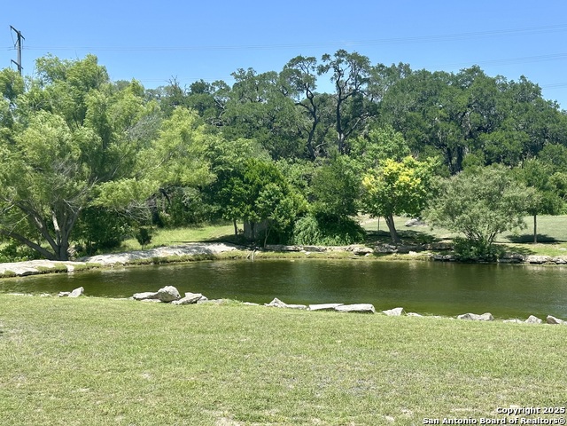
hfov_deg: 39.7
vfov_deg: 30.3
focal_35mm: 48
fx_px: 786
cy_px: 213
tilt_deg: -0.2
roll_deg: +0.4
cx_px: 284
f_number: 1.78
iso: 64
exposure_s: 1/2469
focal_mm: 6.86
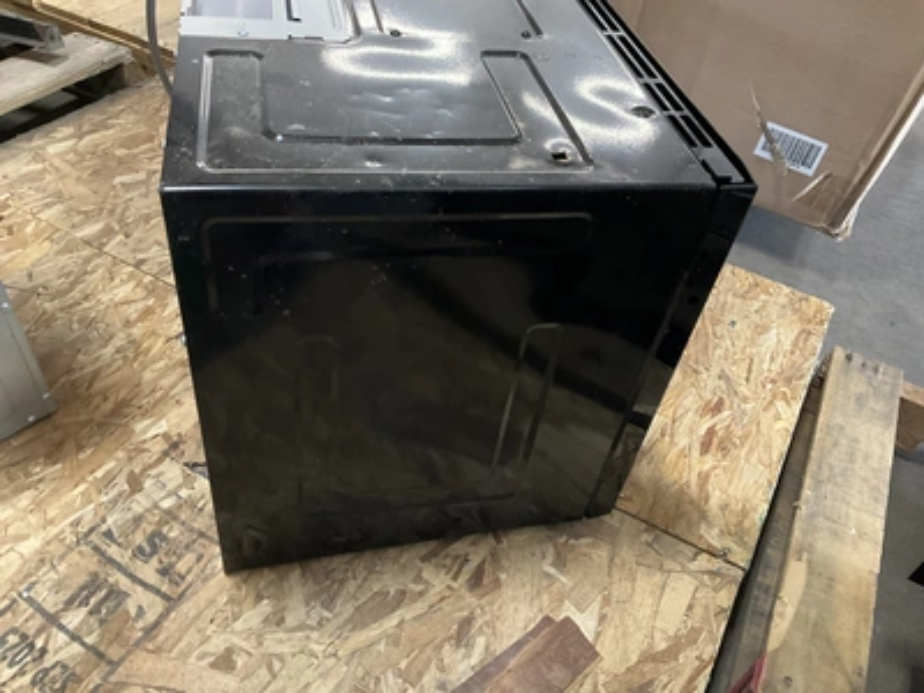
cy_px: 346
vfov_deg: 48.2
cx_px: 462
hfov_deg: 61.7
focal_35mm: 29
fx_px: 774
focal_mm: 3
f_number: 1.8
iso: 320
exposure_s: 1/40
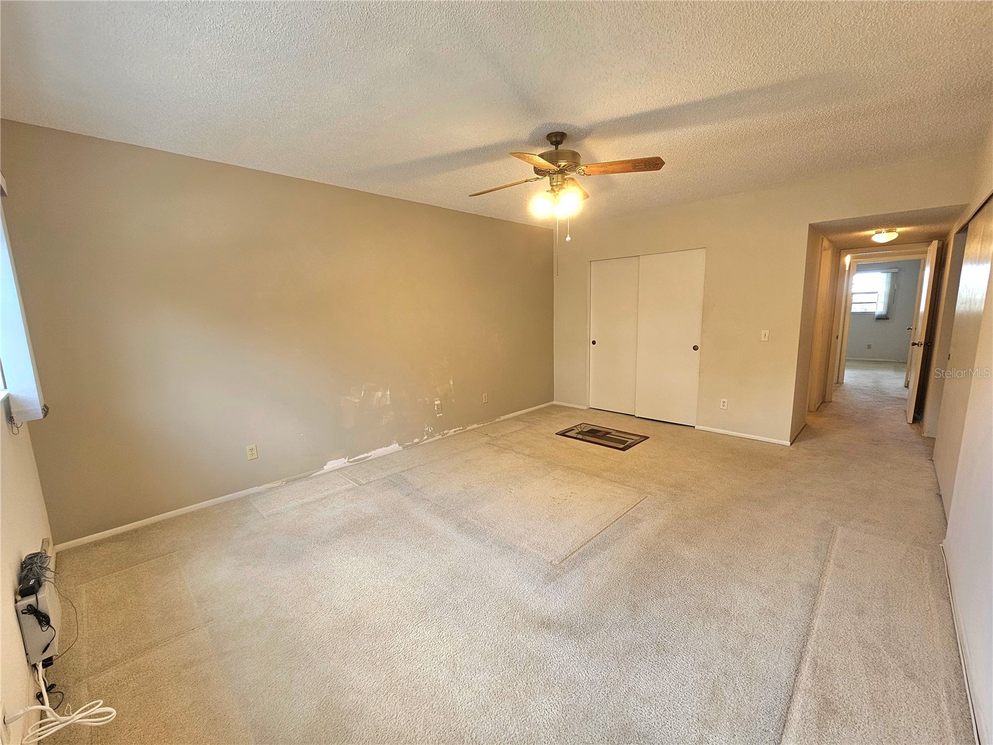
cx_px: 496
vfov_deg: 89.9
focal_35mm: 13
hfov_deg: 106.2
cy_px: 372
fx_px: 373
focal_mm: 2.2
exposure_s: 1/60.2
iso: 64
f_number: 2.2
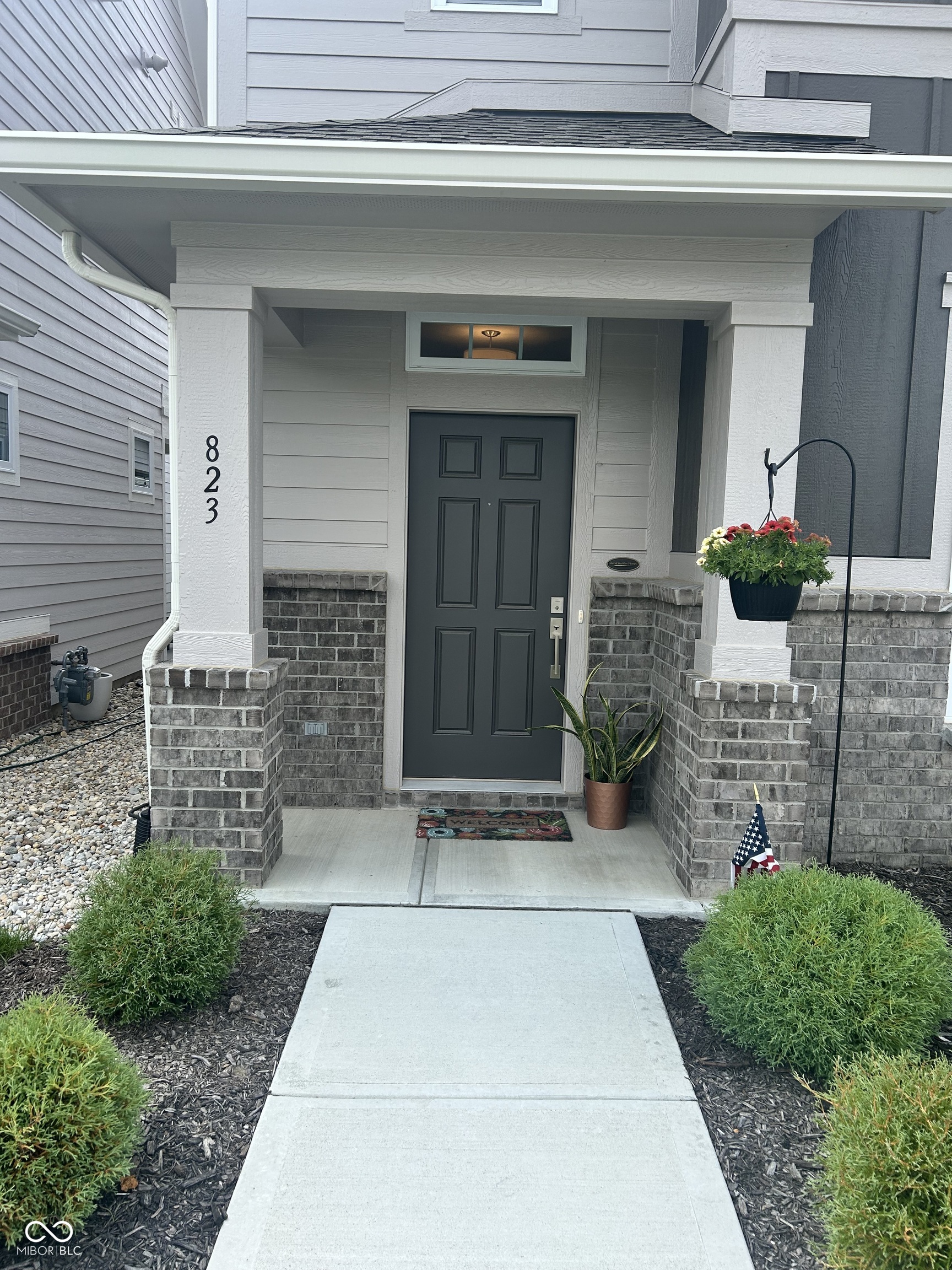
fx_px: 953
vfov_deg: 67.3
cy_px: 635
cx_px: 476
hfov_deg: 53.1
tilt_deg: -5.7
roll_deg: -1.9
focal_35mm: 26
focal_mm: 5.7
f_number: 1.5
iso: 50
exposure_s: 1/1808
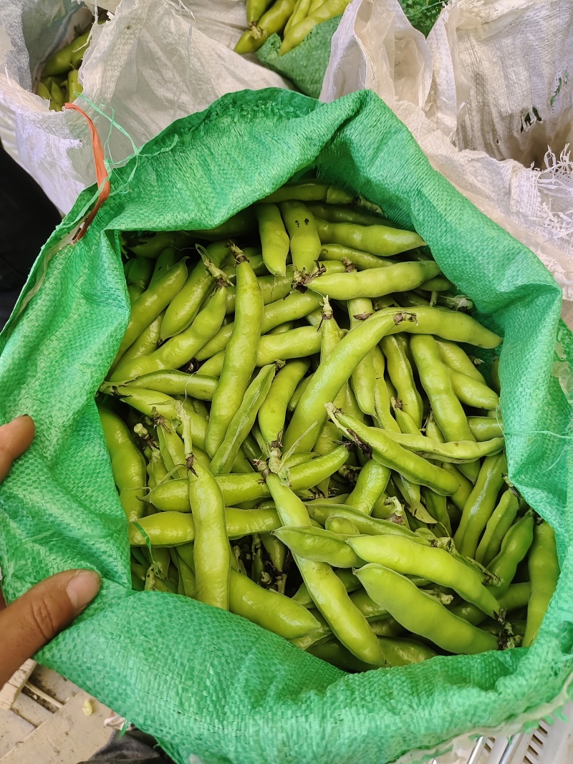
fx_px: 508
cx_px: 286
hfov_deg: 58.9
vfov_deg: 73.9
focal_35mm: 23
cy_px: 382
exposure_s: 1/100
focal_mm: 5.56
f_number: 1.88
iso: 224
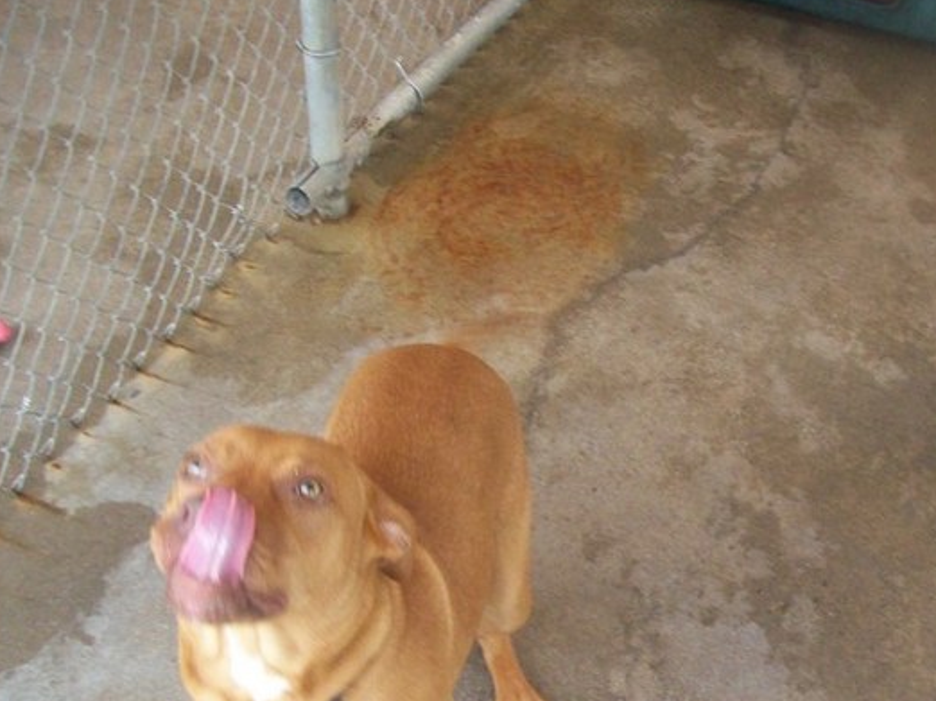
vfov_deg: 27.3
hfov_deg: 35.5
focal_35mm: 53
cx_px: 683
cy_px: 471
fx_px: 1432
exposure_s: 1/123
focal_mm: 6
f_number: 2.7
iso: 200
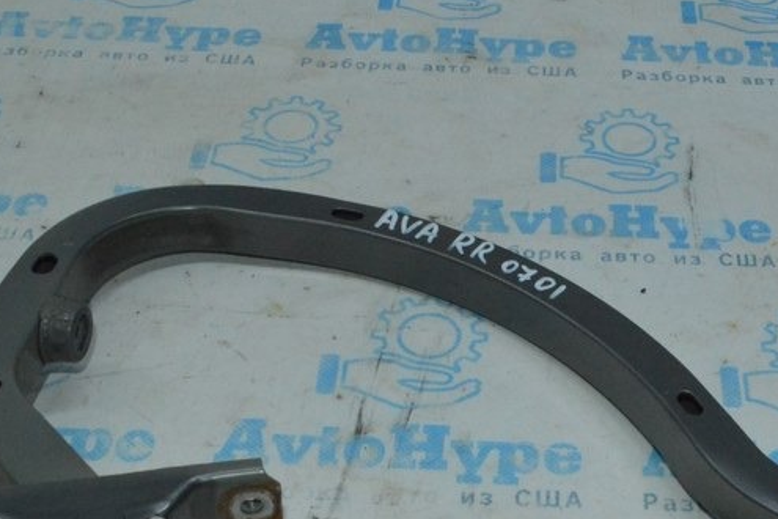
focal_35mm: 62
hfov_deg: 32.0
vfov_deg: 21.7
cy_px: 378
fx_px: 1340
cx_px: 542
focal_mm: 20
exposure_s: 1/200
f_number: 16
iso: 4000
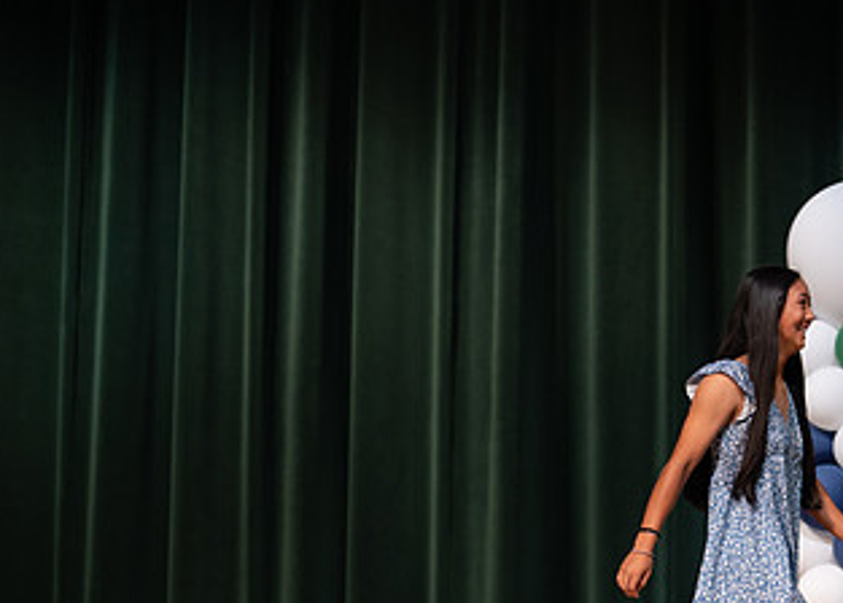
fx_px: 2492
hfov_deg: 18.9
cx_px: 762
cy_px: 503
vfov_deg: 13.7
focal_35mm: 104
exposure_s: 1/320
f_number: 1.2
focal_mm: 50
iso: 500
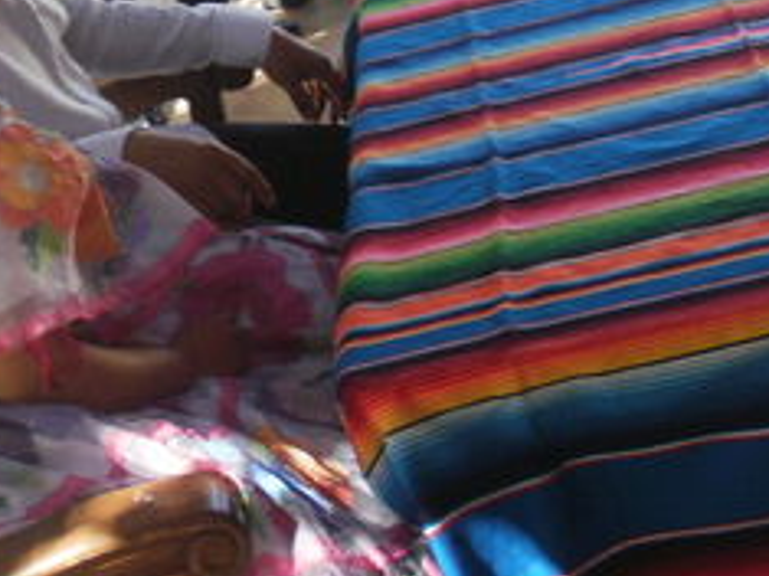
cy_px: 0
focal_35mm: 98
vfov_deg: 14.8
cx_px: -52
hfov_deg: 19.3
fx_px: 2176
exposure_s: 1/60
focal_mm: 6.3
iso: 100
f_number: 3.5
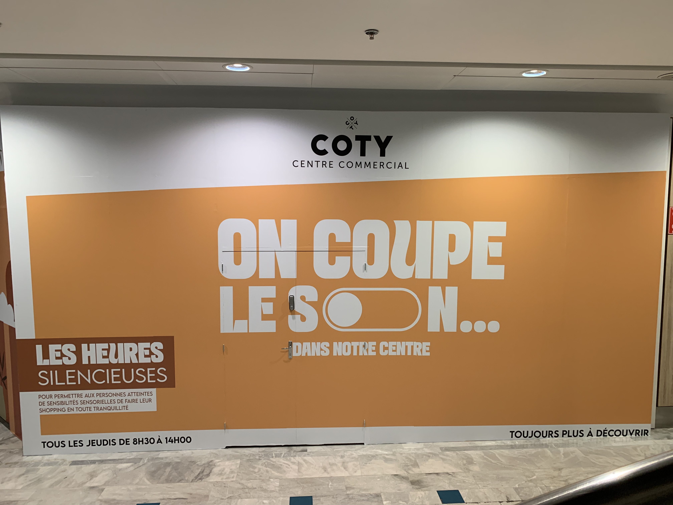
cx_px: 336
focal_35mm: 26
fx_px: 505
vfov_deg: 53.1
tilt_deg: -5.0
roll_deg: -0.7
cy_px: 252
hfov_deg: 67.3
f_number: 1.8
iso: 160
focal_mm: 4.25
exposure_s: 1/60
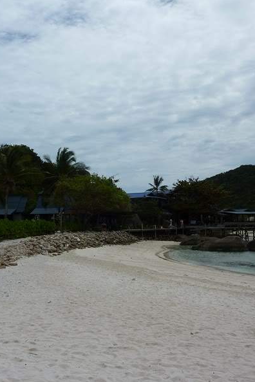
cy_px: 191
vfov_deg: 54.4
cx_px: 127
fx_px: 372
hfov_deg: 37.9
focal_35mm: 35
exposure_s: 1/1000
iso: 80
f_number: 6.3
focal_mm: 4.1
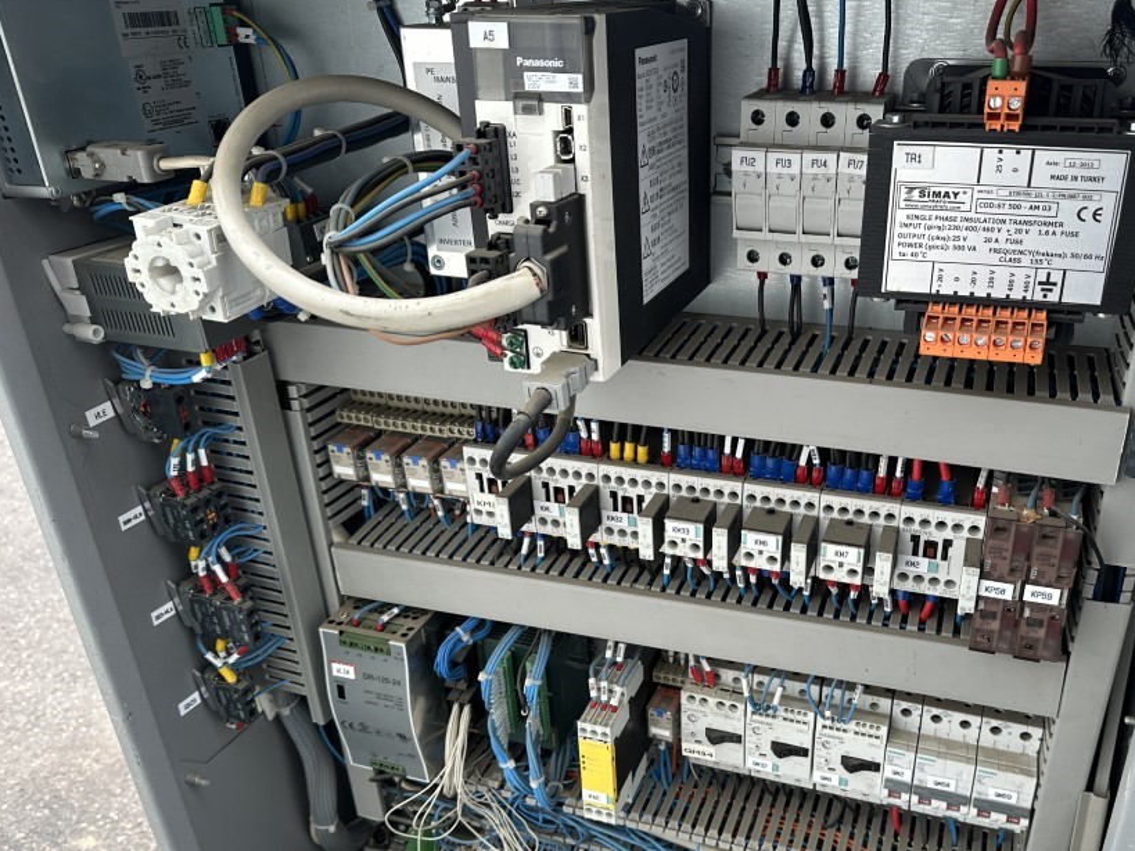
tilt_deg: -27.5
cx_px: 694
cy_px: 523
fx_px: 984
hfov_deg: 59.4
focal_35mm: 30
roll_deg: +0.8
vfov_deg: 46.4
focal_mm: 6.86
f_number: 1.78
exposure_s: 1/151
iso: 64
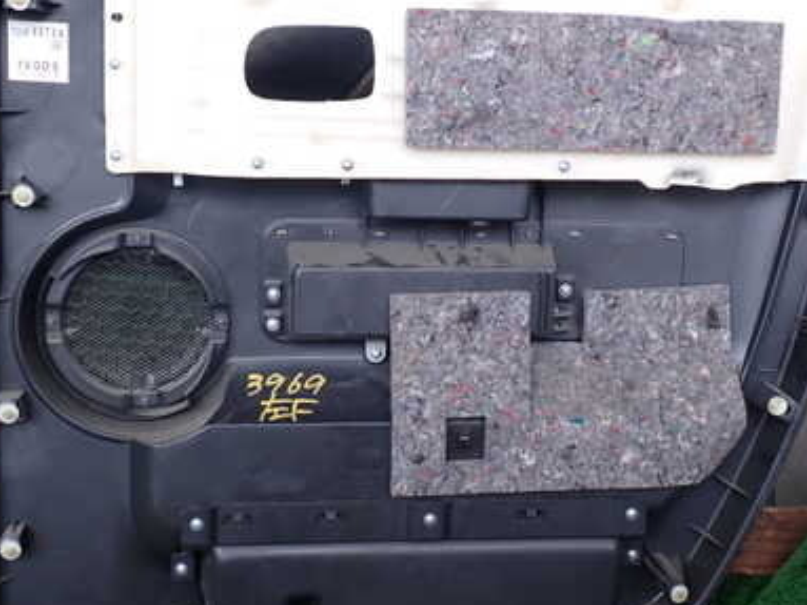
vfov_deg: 30.9
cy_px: 282
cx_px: 398
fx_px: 1095
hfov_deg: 40.4
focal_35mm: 47
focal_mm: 5.4
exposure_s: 1/80
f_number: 3.2
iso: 100
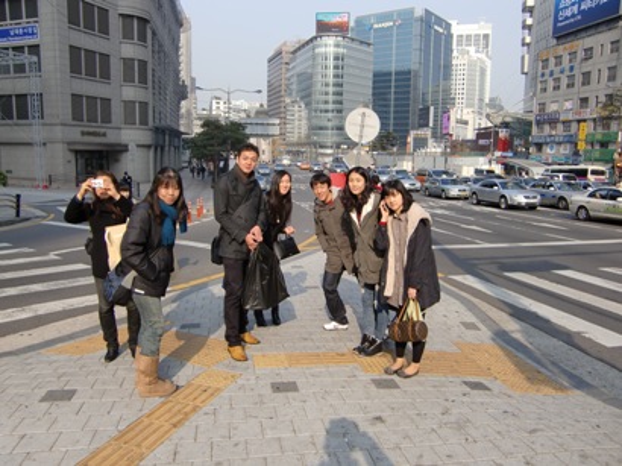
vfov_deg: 49.7
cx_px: 311
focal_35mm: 28
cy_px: 233
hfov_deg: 63.5
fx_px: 503
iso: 64
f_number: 2.6
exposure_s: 1/800
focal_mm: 4.9
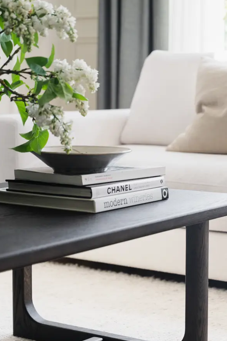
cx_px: 116
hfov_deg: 14.7
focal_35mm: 93
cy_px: 176
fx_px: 879
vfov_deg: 21.9
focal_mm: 68
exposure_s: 1/60
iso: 100
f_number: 4
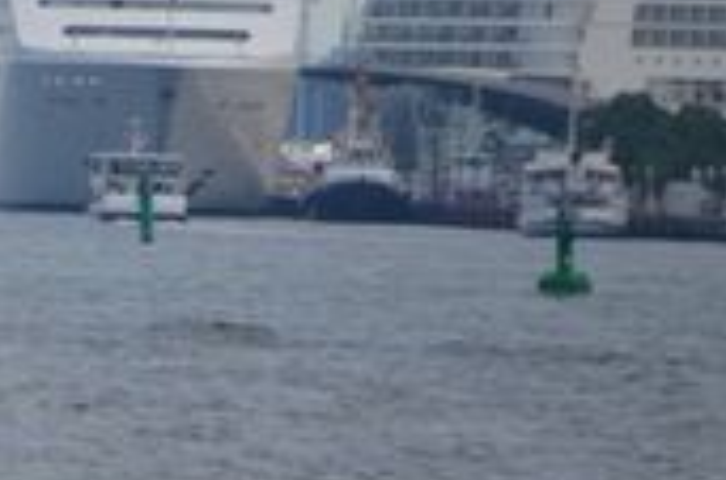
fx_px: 29040
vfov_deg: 0.9
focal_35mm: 1444
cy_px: 40
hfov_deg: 1.4
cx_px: -650
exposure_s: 1/800
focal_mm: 250
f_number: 7.1
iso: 200
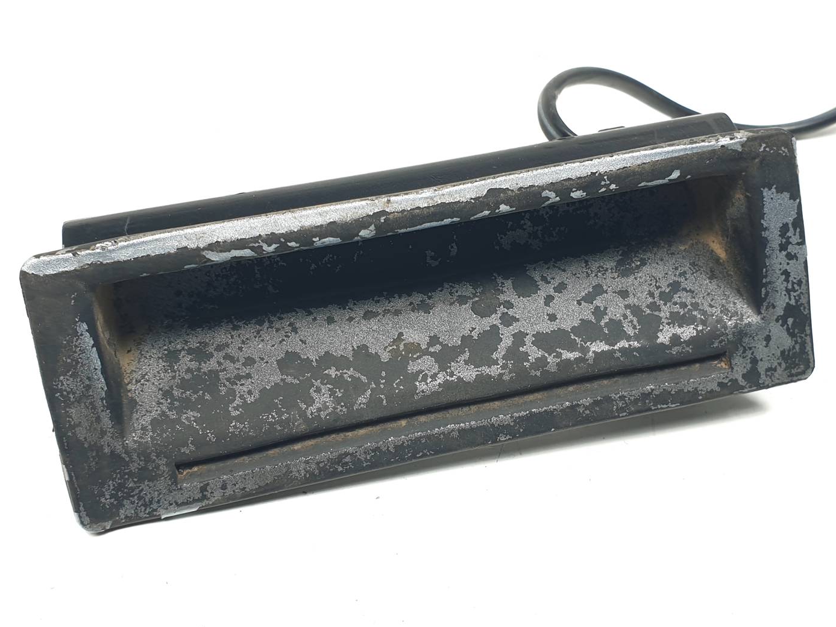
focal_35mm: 27
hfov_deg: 65.3
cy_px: 323
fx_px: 652
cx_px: 427
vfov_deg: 51.3
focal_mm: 4.3
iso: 50
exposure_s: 1/101
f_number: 2.4
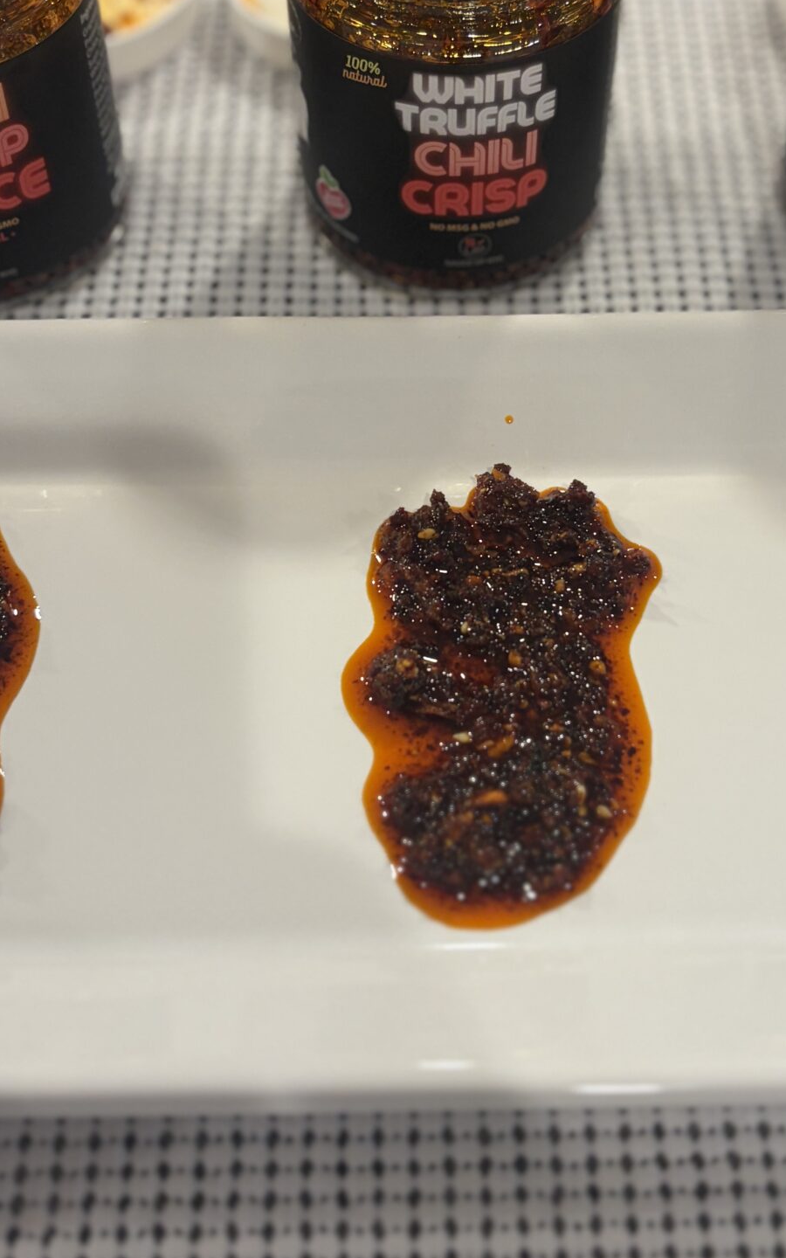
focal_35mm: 49
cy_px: 537
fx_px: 1679
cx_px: 460
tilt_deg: -51.1
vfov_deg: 41.0
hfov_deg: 26.3
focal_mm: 5.96
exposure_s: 1/60
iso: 125
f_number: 1.6
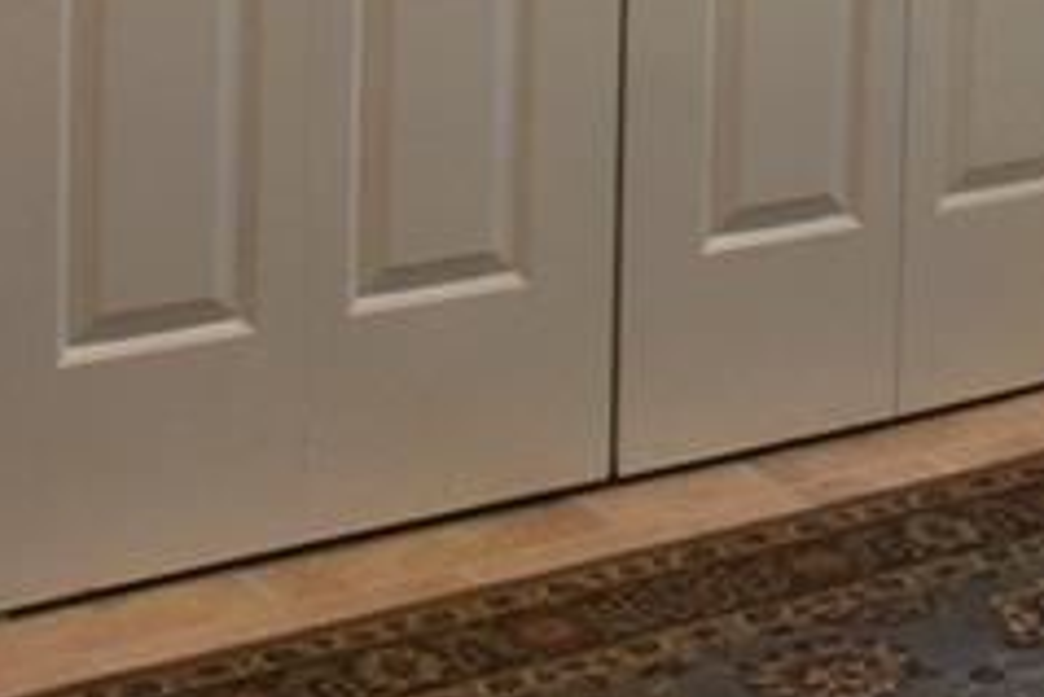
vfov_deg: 10.9
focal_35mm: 116
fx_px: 3366
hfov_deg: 16.0
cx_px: 1601
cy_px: -662
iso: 800
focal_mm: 18
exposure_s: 1/125
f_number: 5.6
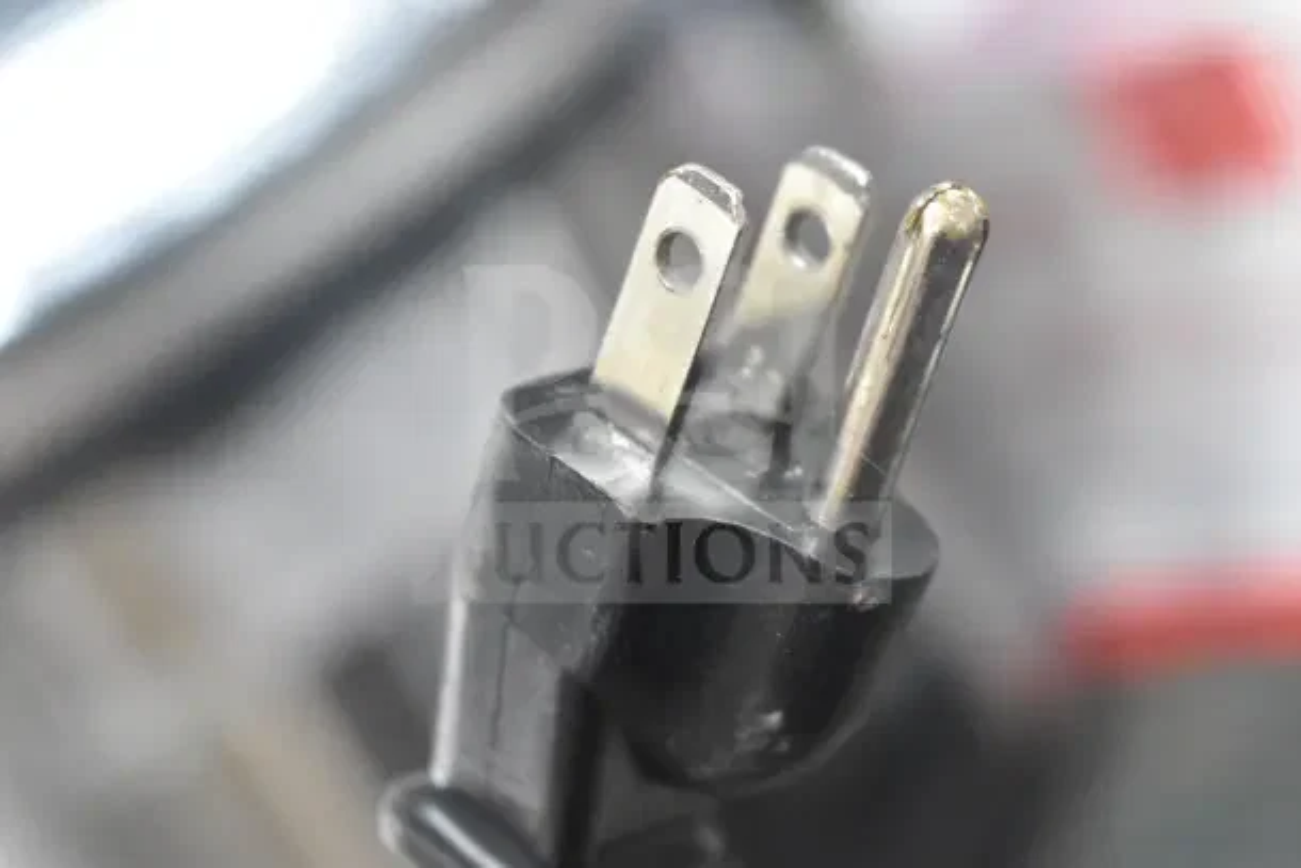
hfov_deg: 24.6
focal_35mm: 82
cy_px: 434
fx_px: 2982
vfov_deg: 16.6
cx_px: 650
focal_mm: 55
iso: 6400
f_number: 6.3
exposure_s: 1/160
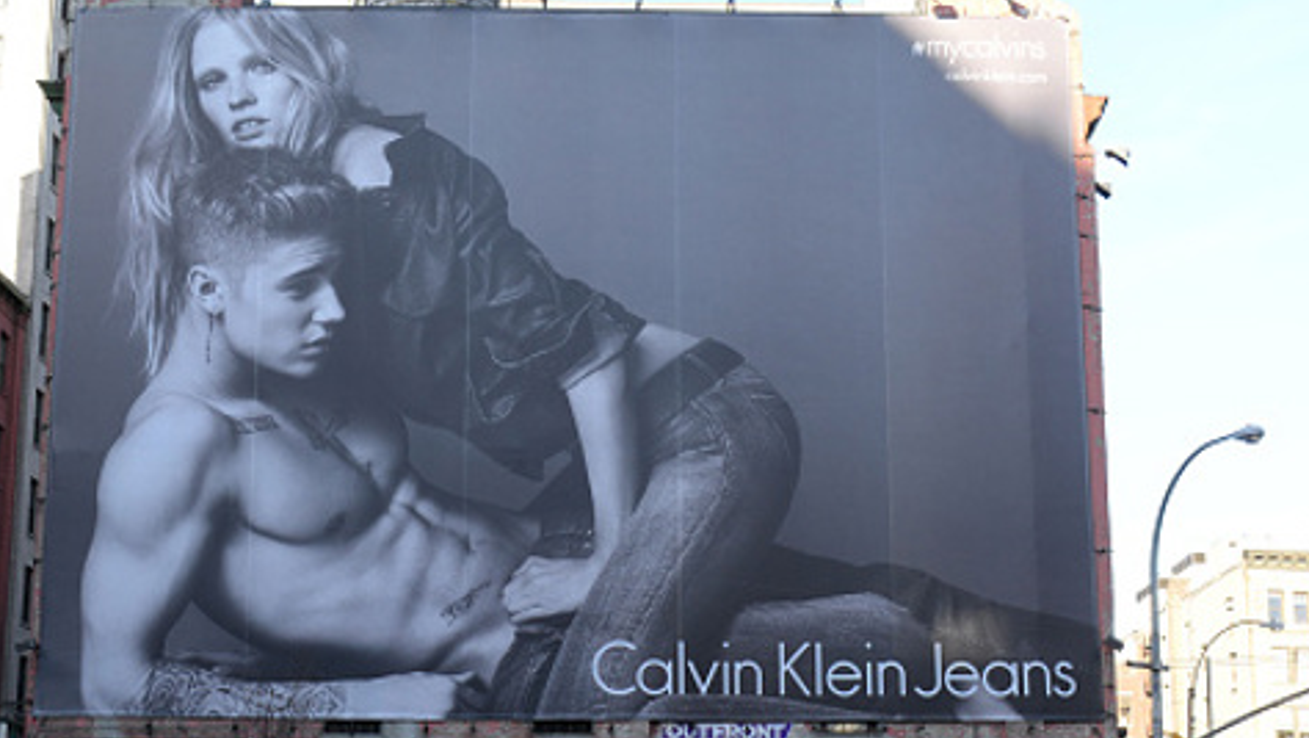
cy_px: 502
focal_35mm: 61
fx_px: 2118
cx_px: 569
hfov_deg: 34.3
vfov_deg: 19.7
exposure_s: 1/125
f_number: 9
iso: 400
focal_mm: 40
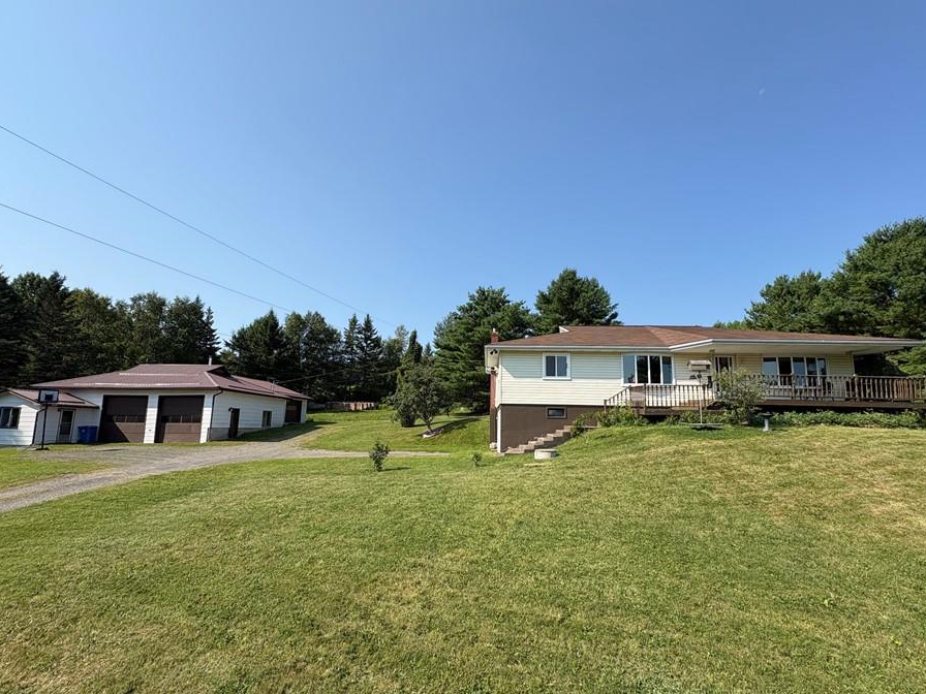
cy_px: 364
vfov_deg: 78.1
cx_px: 460
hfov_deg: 94.5
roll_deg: -0.7
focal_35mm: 16
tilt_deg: +8.7
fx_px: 428
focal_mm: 2.22
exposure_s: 1/1672
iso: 50
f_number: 2.2
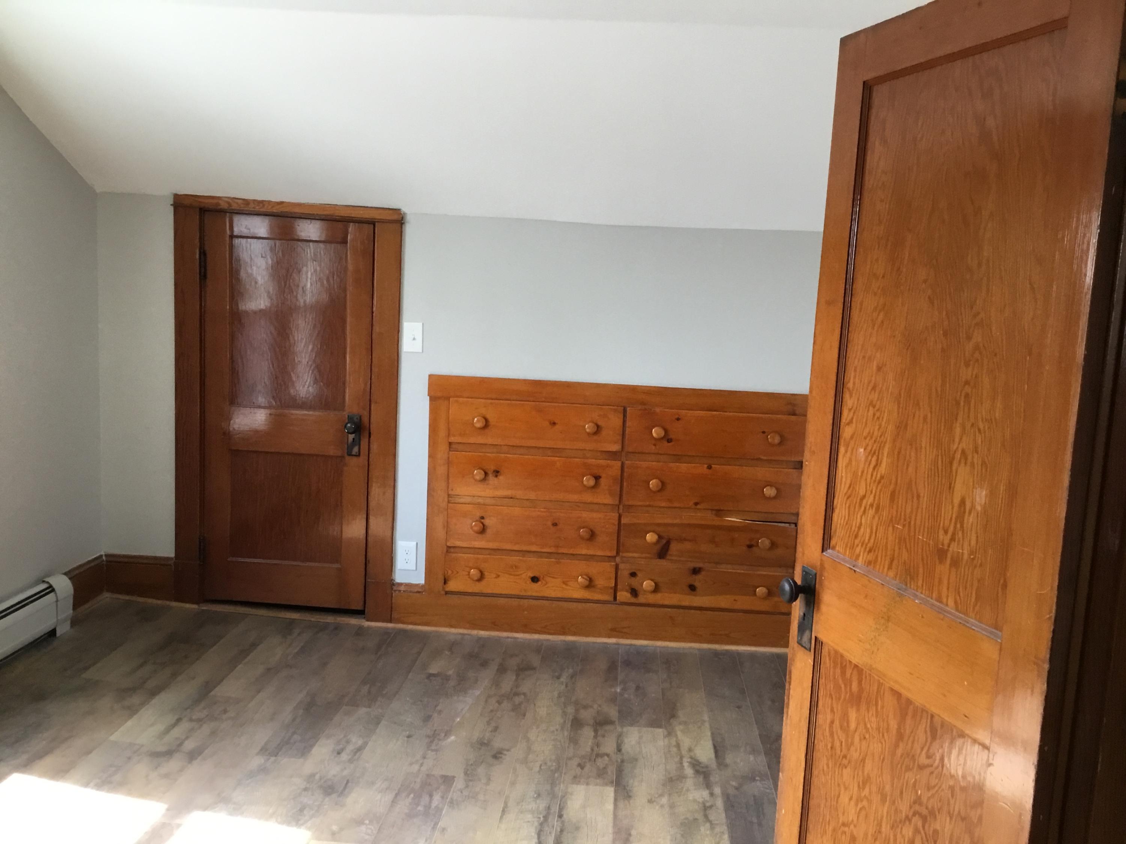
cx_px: 563
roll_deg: -1.7
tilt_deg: -7.5
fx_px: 1008
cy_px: 422
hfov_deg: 58.4
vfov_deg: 45.4
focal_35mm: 31
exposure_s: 1/30
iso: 40
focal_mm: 3.3
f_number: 2.4
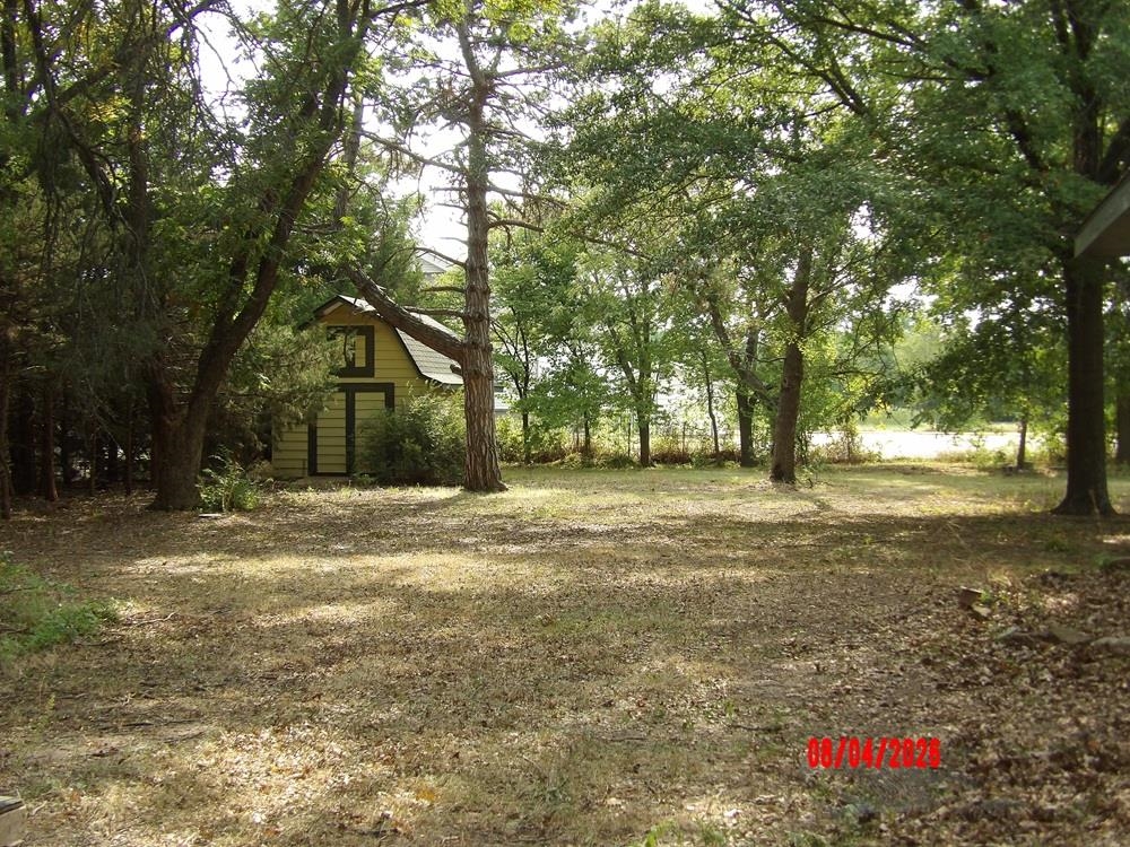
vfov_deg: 31.5
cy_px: 424
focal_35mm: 46
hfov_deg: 41.2
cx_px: 565
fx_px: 1502
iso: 100
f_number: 3.8
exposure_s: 1/178
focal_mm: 8.2
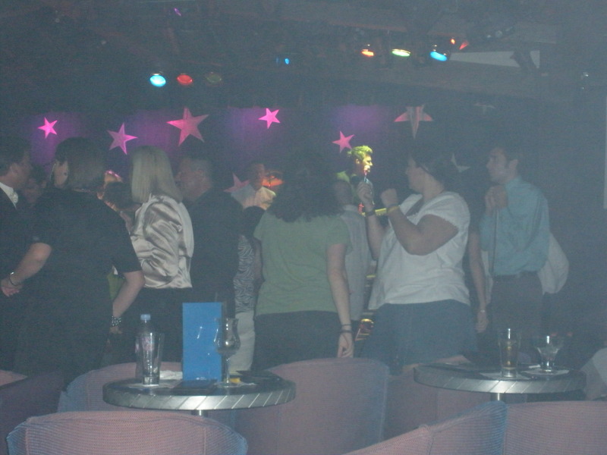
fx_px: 1122
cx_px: 304
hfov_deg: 30.3
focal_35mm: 64
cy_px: 228
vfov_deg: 22.9
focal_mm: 11.2
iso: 800
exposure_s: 1/125
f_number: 4.6
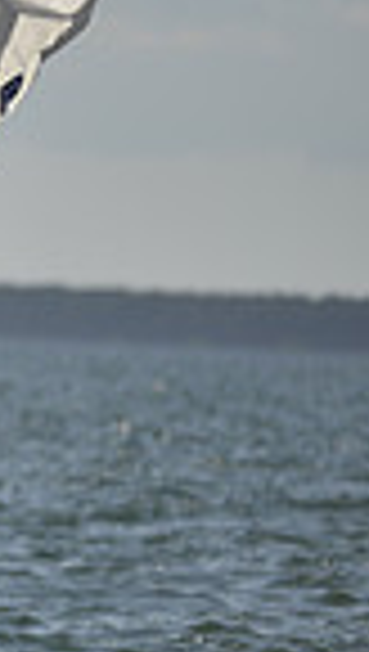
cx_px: -918
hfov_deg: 1.3
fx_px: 15973
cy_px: 290
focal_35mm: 922
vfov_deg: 2.3
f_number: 4
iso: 200
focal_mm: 220
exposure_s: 1/6400
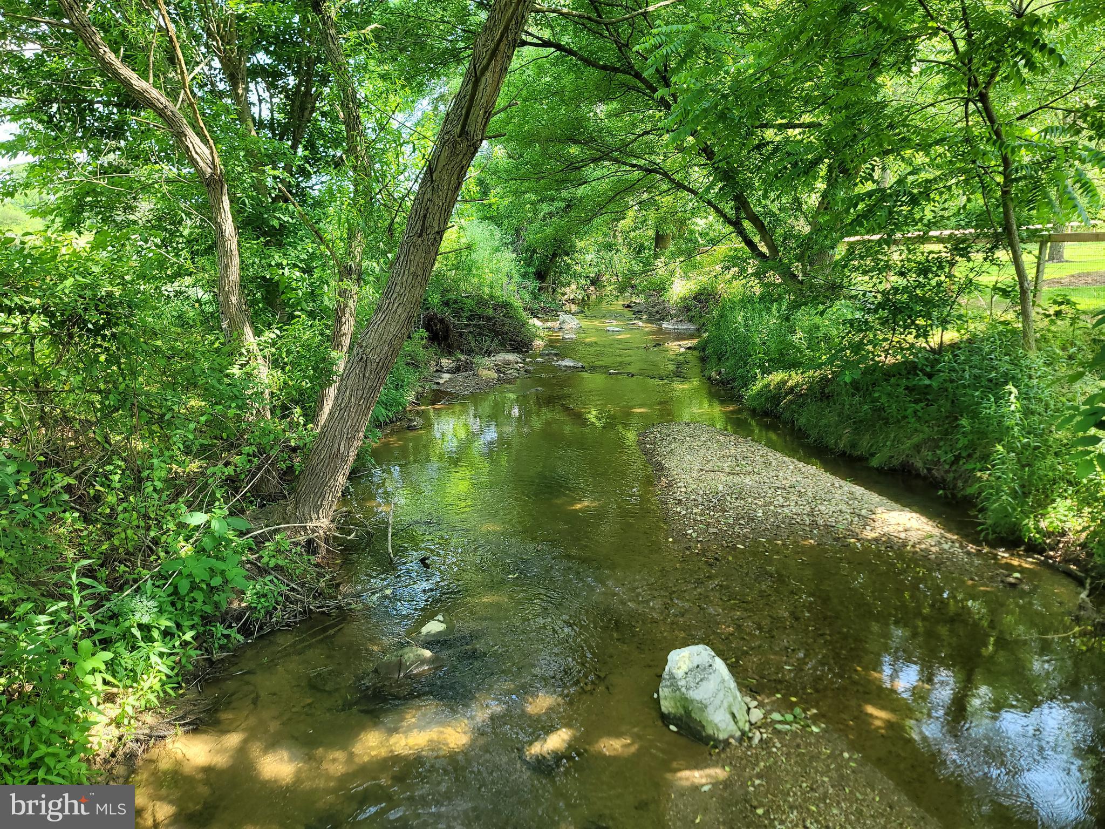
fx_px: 798
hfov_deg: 69.4
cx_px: 552
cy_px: 414
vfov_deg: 54.9
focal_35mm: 25
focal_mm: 7
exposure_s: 1/120
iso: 40
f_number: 1.8
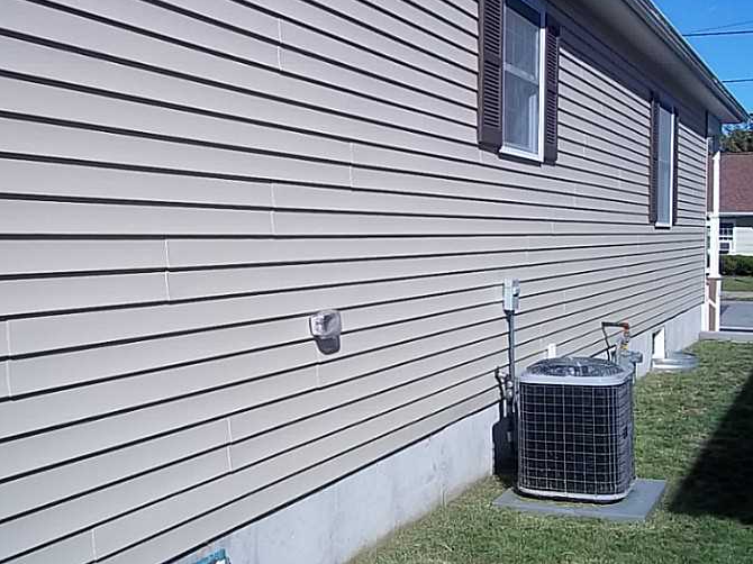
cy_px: 237
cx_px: 376
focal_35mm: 43
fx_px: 935
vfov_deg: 33.5
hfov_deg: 43.9
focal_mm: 6.5
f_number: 8
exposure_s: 1/250
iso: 80
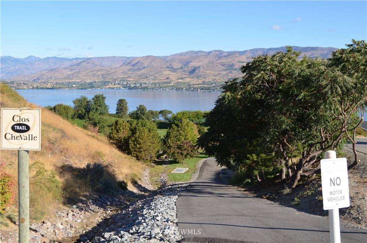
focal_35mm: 42
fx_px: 427
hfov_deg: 46.5
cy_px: 122
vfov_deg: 31.7
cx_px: 184
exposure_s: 1/200
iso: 100
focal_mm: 28
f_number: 7.1
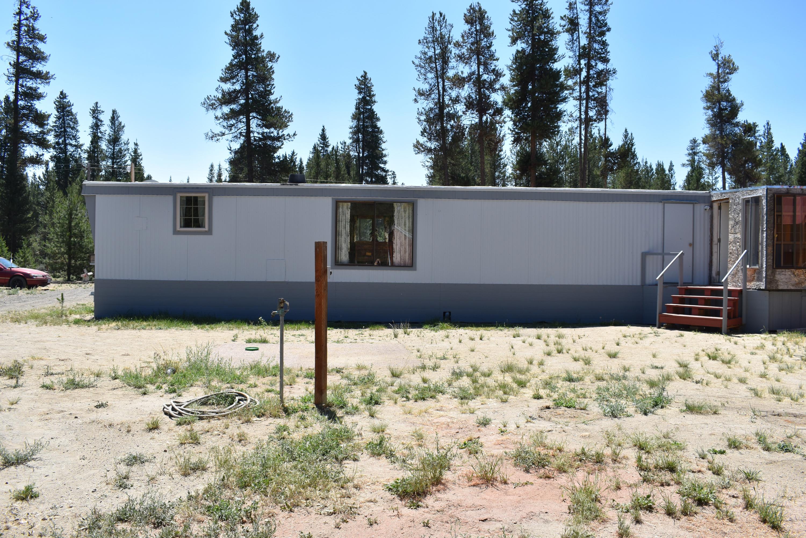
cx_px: 403
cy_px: 269
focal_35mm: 30
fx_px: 672
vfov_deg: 43.6
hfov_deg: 61.9
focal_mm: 20
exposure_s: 1/250
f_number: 8
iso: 100
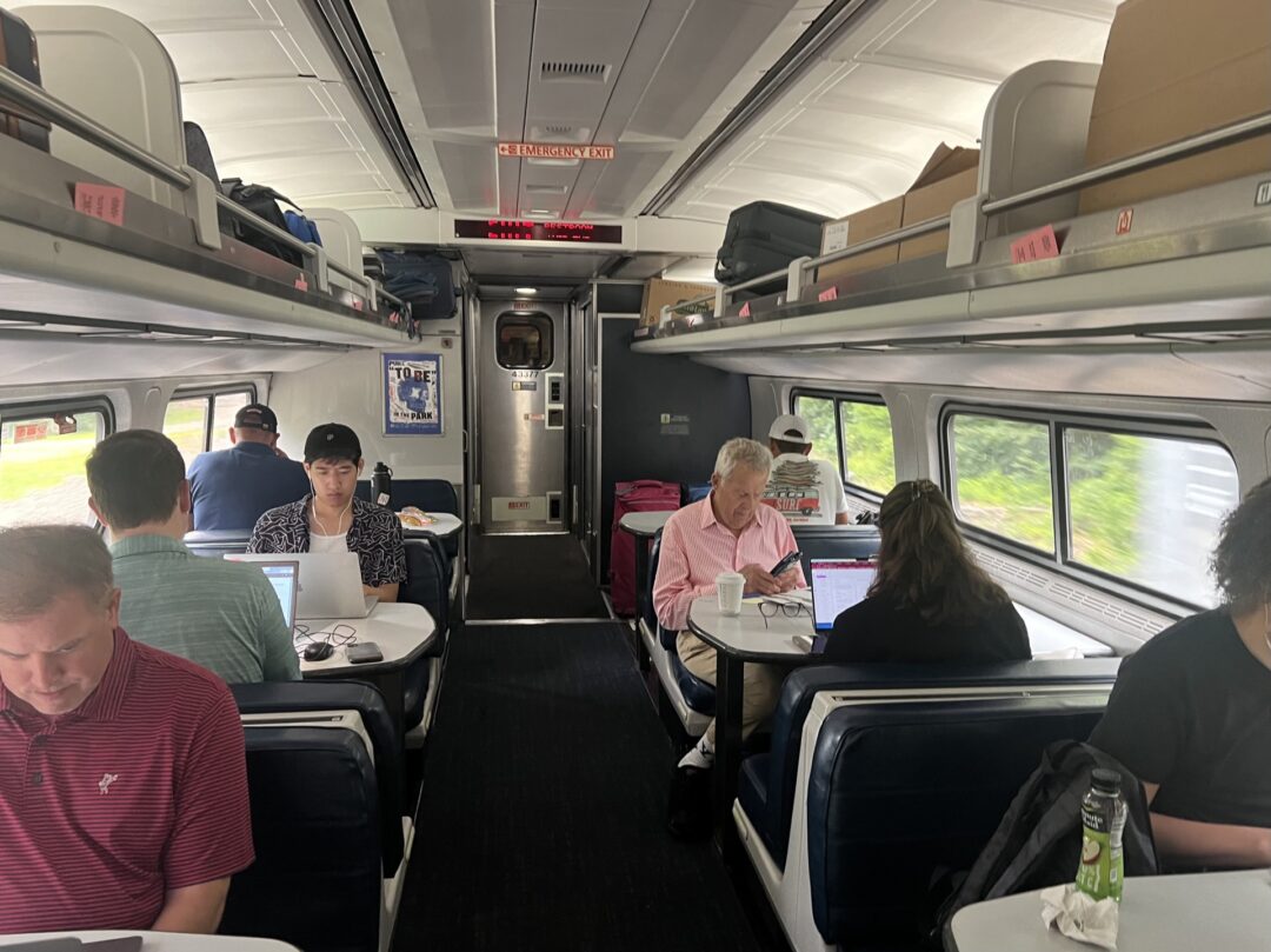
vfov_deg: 53.0
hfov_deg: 67.3
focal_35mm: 26
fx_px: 954
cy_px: 476
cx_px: 636
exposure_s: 1/60
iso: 200
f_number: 1.5
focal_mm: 5.7
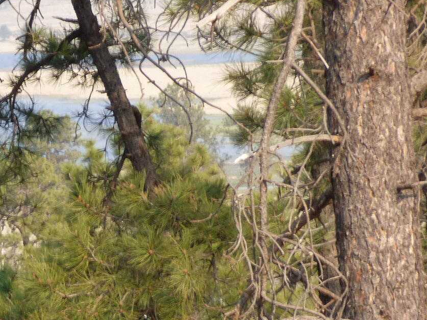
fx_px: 5095
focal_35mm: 413
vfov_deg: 3.6
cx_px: -106
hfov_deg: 4.8
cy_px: 353
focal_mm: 24.17
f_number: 5.3
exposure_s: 1/160
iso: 100
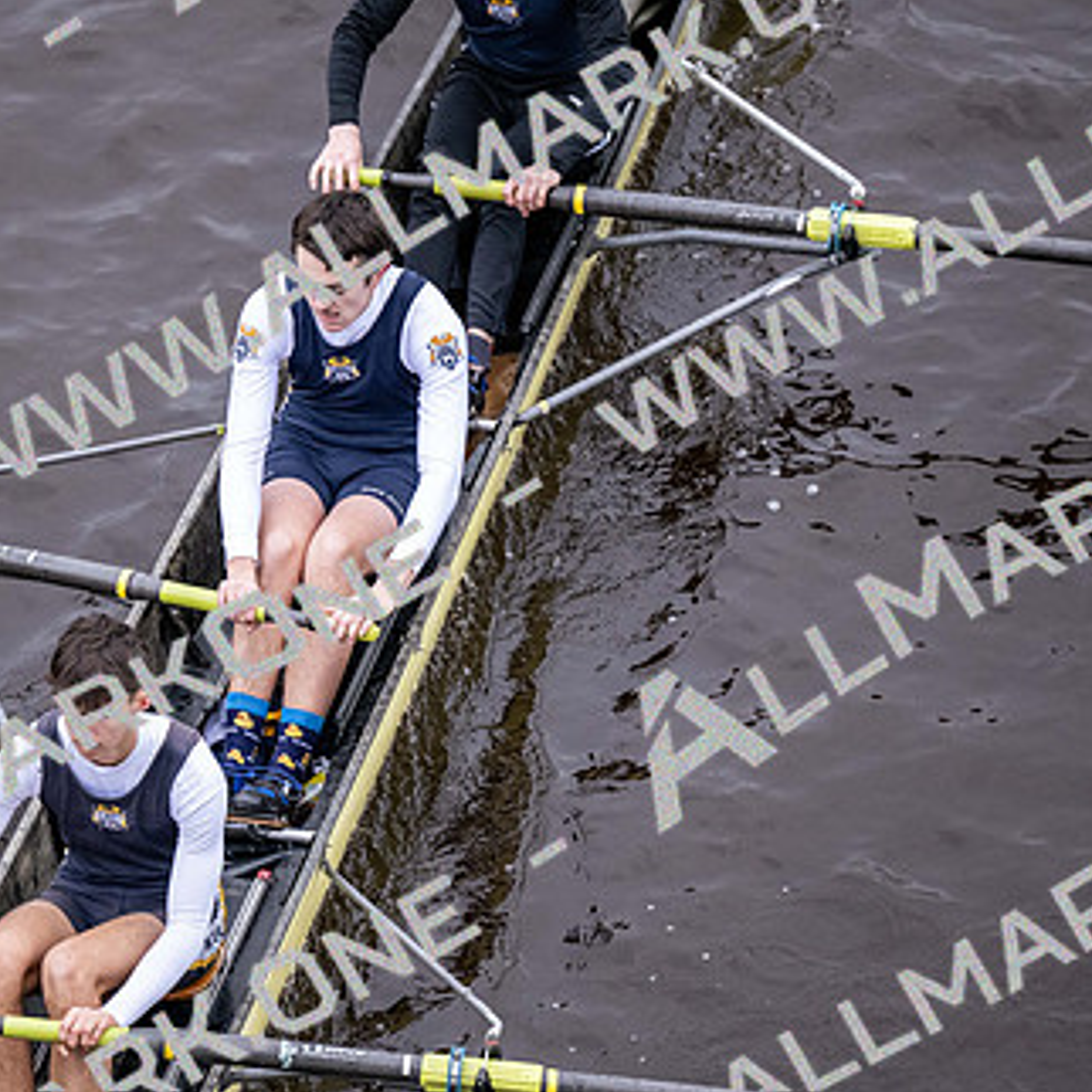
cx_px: 349
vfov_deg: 5.7
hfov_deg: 5.7
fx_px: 10921
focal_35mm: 306
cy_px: 510
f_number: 2.8
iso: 3200
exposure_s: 1/2000
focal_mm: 200
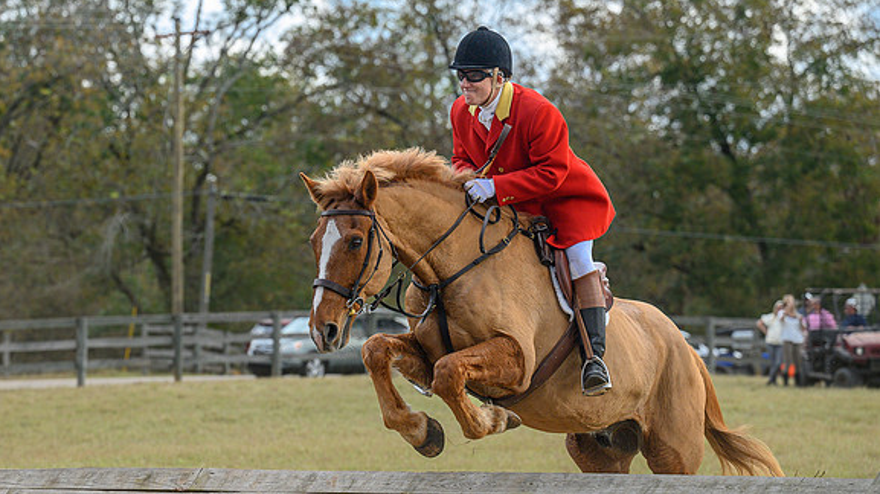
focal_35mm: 156
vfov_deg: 7.8
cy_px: 322
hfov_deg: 13.8
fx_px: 3639
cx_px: 290
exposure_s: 1/1000
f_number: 3.5
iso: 640
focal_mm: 102
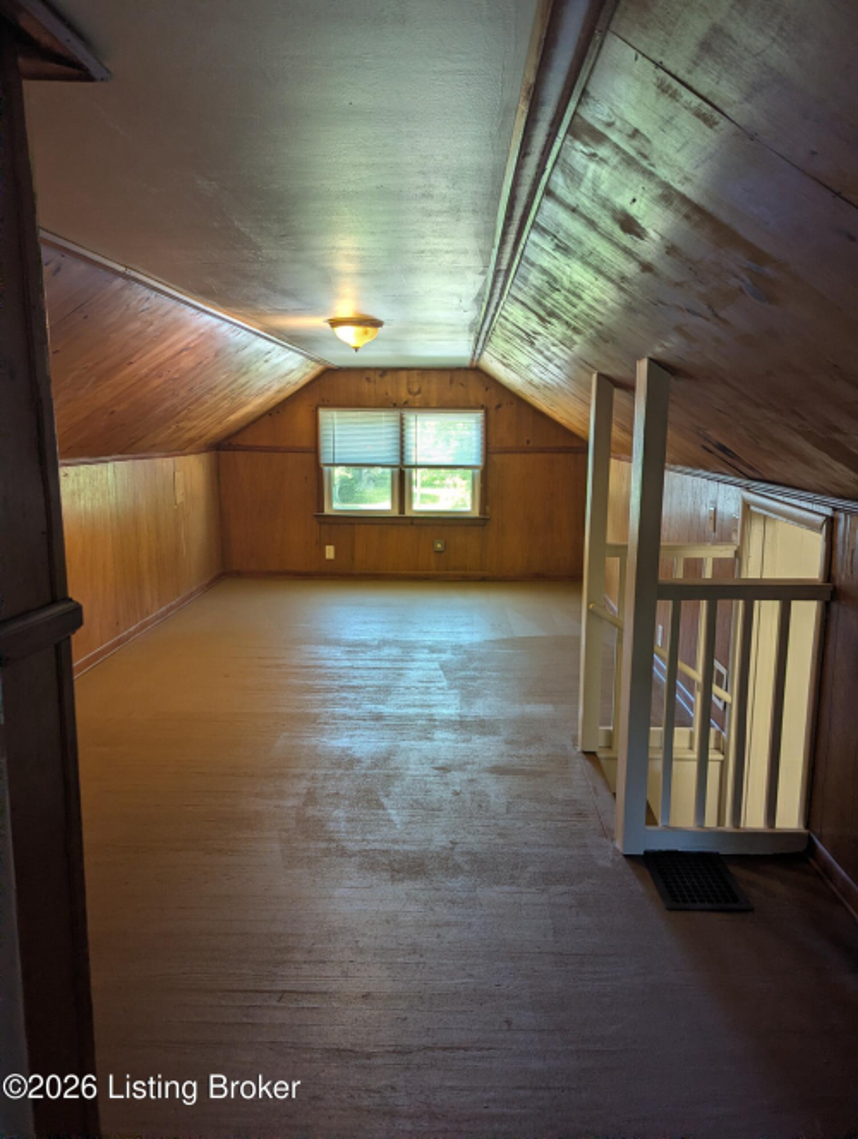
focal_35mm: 24
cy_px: 570
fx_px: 791
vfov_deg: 71.5
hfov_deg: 56.9
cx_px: 429
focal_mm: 6.81
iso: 49
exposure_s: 1/51.2
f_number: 1.85
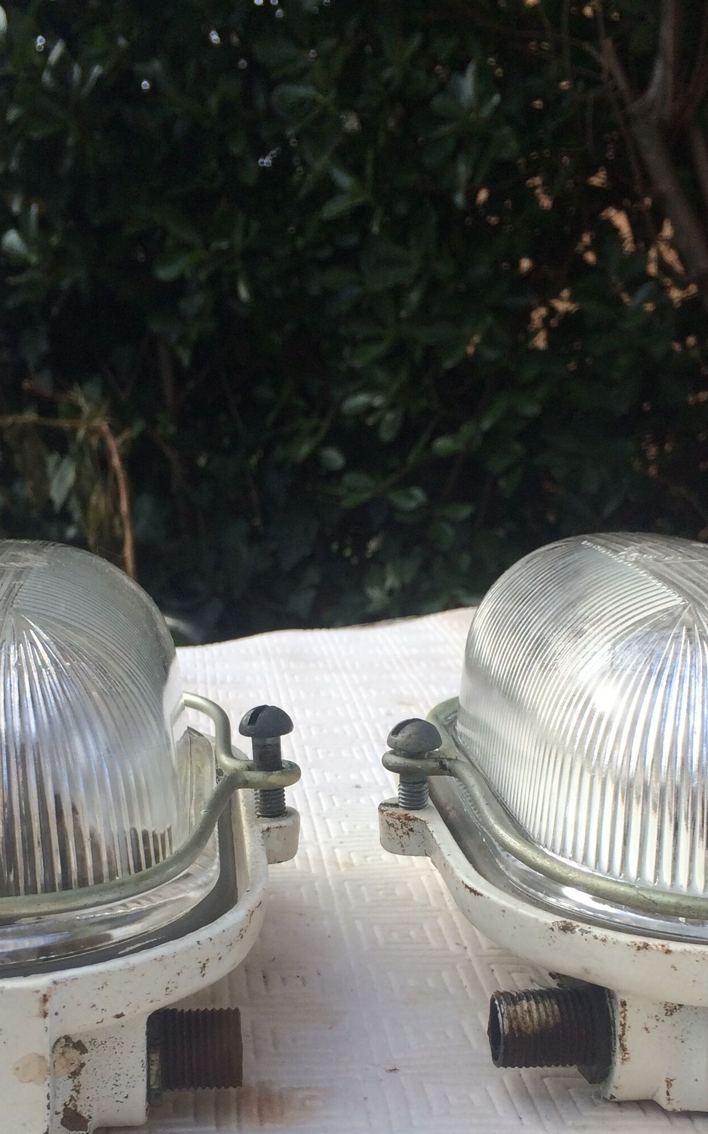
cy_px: 811
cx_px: 331
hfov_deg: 25.8
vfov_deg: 39.5
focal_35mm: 50
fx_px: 1544
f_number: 2.2
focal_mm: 4.15
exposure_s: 1/578
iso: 32
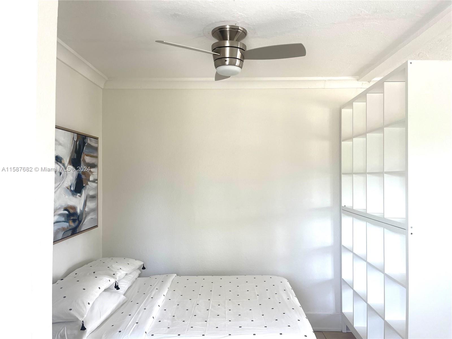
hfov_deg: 67.3
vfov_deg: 53.1
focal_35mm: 26
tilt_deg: +0.2
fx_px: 339
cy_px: 170
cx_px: 226
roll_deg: -0.5
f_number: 1.6
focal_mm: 5.1
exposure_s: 1/121
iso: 50
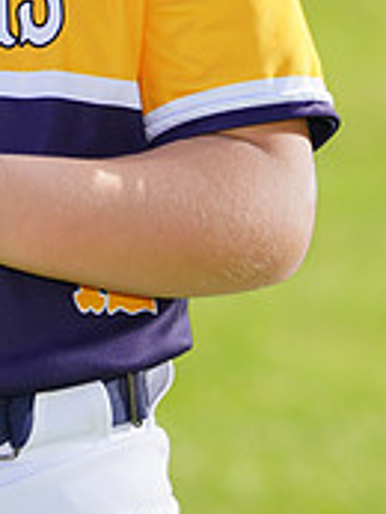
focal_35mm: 692
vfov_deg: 2.9
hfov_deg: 2.1
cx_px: -126
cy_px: -113
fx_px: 10276
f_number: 7.1
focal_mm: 215
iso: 100
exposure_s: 1/250
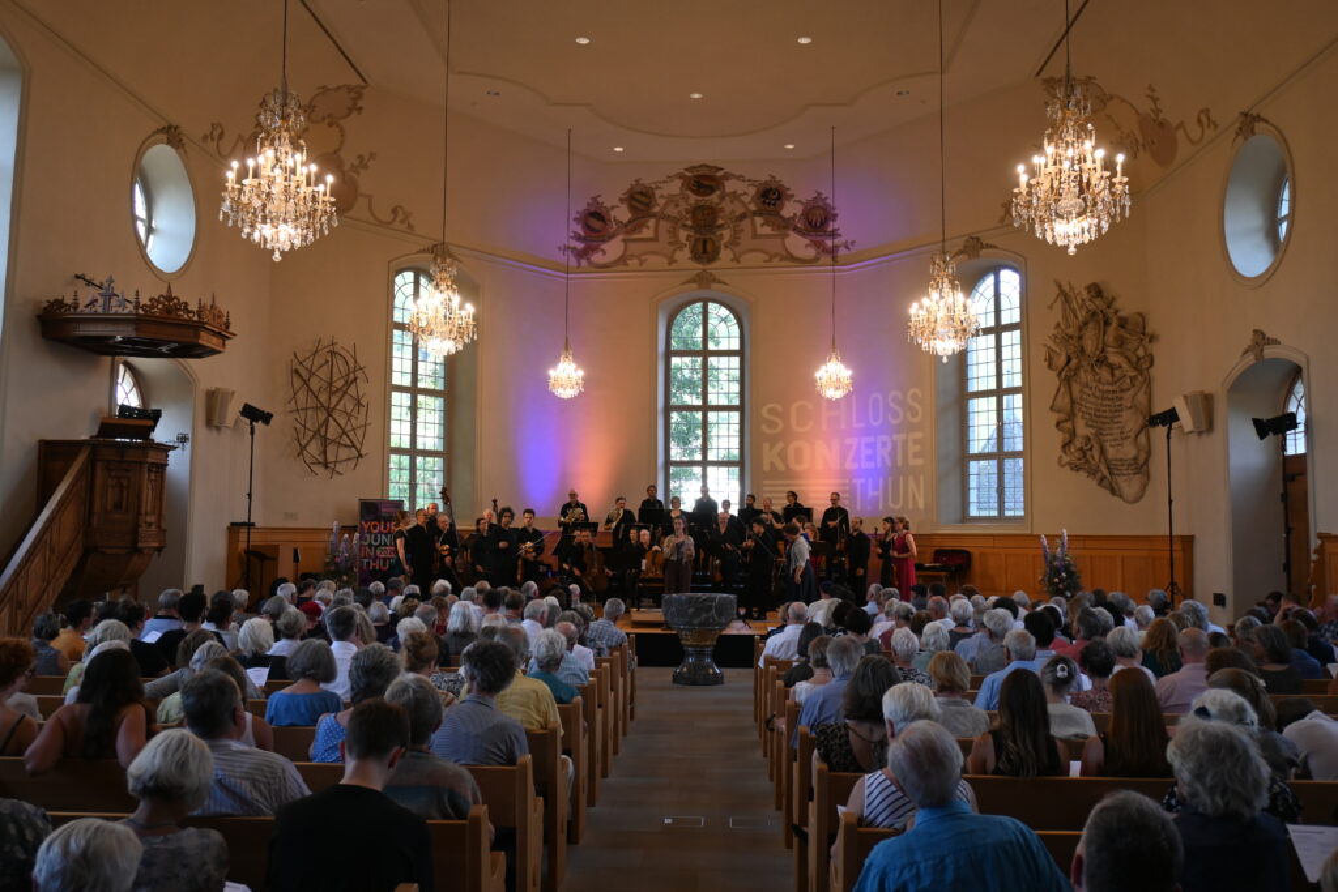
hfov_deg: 60.7
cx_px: 669
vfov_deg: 42.7
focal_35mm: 31
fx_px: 1143
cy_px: 446
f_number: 3.8
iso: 500
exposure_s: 1/125
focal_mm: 20.5
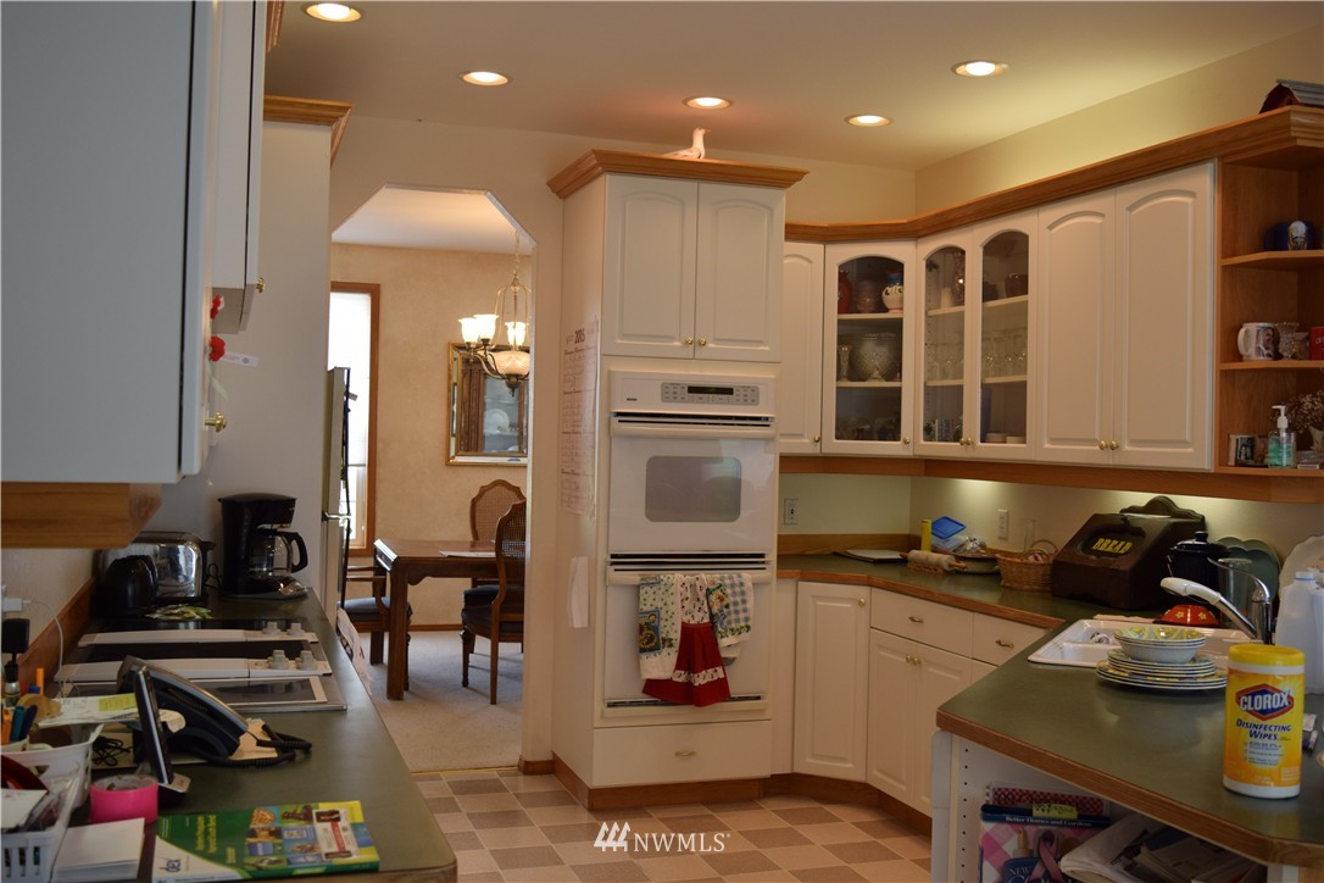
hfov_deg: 53.1
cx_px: 662
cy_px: 442
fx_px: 1324
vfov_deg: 36.9
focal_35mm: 36
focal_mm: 24
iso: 400
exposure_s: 1/100
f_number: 5
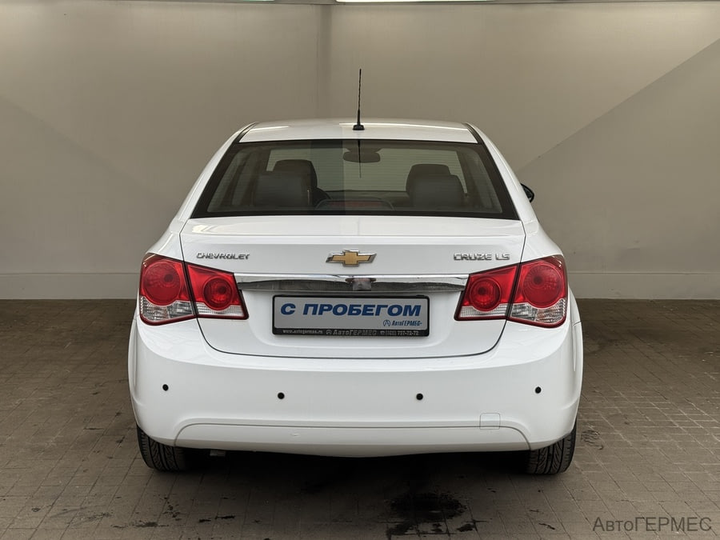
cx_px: 360
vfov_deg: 30.3
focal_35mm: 48
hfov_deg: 39.7
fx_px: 998
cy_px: 270
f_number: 1.78
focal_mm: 6.76
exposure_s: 1/593
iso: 64
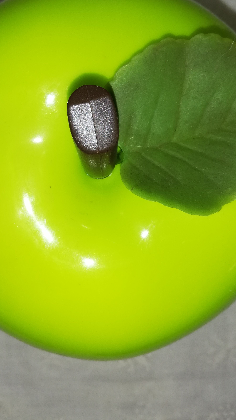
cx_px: 115
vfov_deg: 53.4
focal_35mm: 37
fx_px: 412
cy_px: 156
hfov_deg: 32.0
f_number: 2.2
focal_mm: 3.81
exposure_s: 1/100
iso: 64
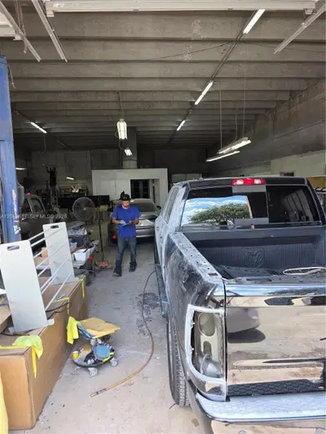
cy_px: 217
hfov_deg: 58.9
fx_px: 289
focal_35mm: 23
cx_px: 163
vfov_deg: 73.9
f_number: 1.7
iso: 40
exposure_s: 1/120
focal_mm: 6.3
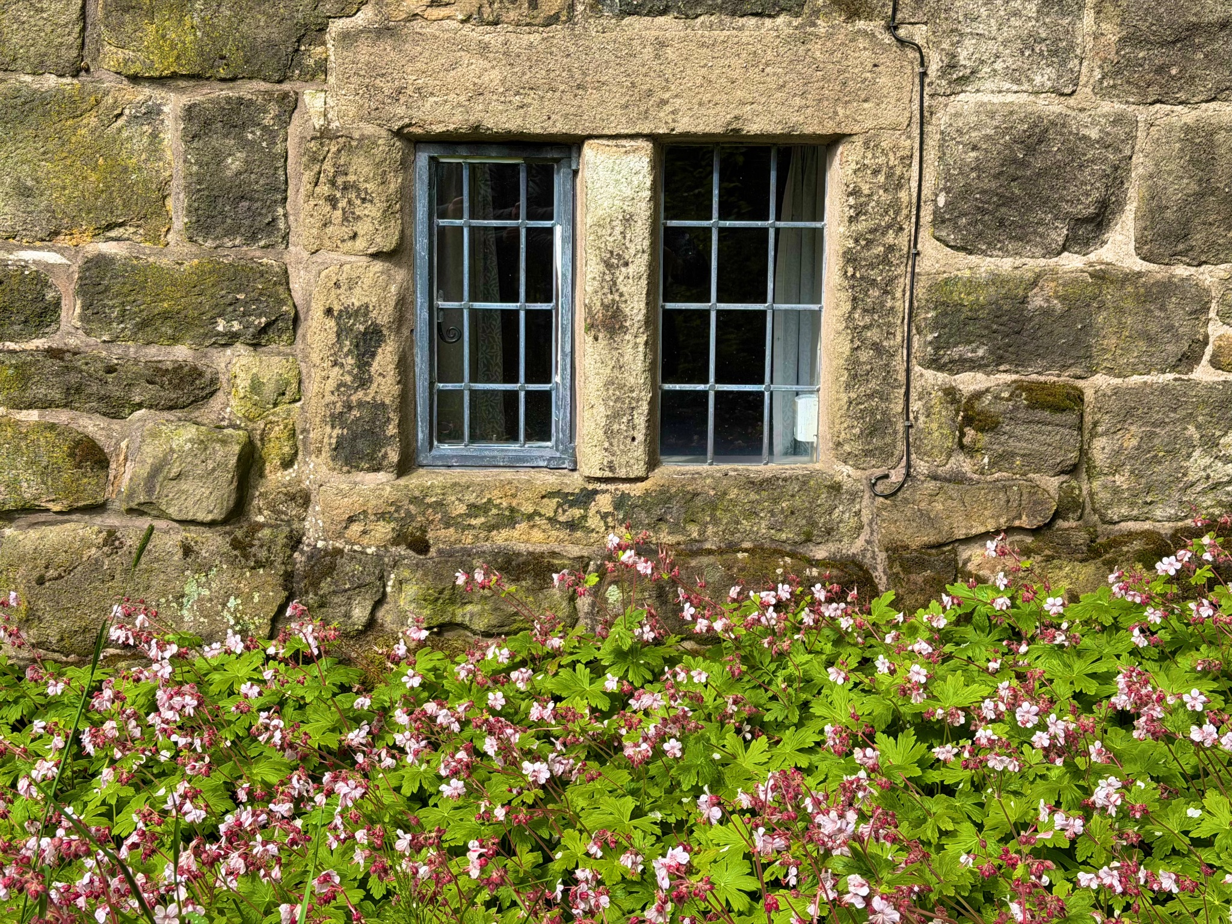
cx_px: 616
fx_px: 1708
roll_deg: +0.0
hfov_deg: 39.7
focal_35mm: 48
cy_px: 462
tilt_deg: -6.9
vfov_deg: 30.3
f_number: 1.78
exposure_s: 1/2667
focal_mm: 6.76
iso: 64
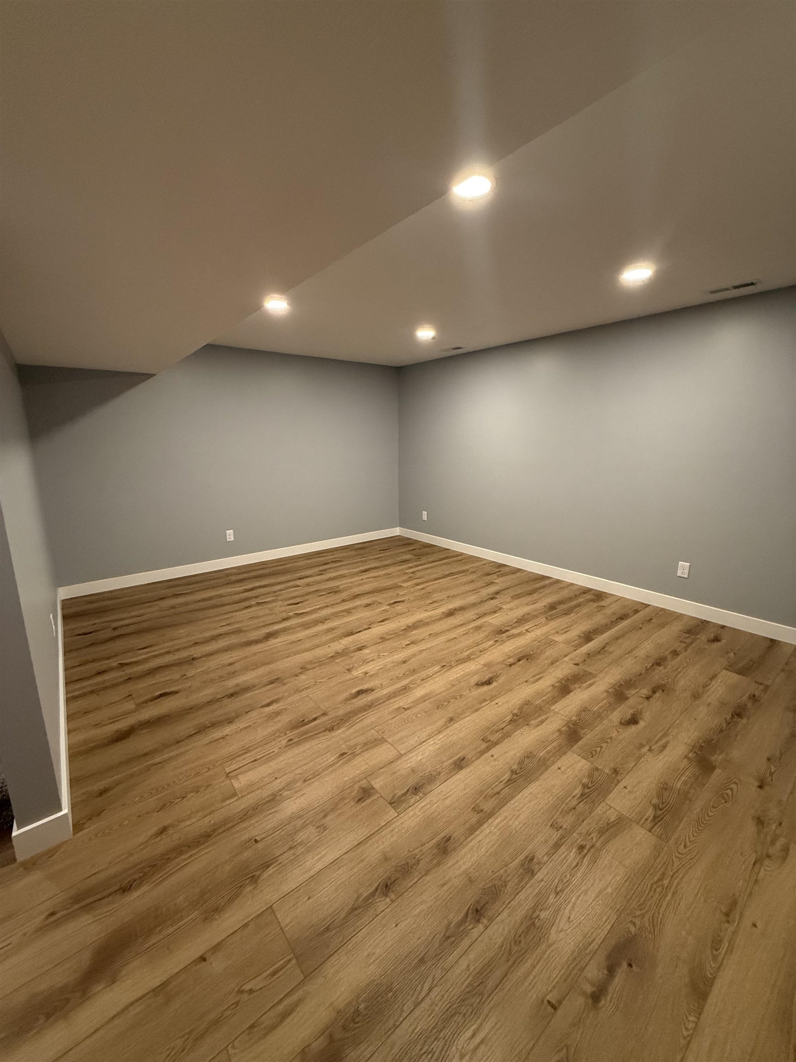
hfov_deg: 85.7
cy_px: 531
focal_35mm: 14
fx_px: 429
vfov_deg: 102.1
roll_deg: +0.0
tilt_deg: -12.0
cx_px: 398
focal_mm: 2.22
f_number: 2.2
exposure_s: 1/120
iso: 640
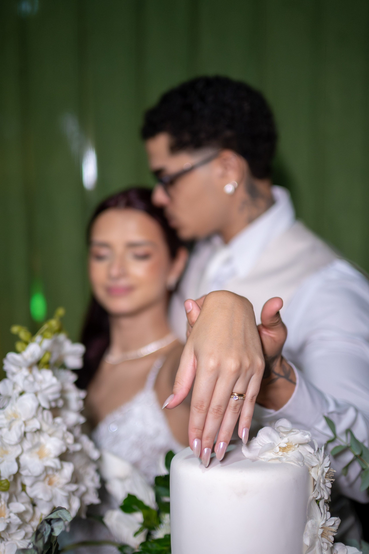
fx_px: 799
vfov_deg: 38.2
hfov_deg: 26.0
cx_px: 184
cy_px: 277
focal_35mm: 52
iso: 3200
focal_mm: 35
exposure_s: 1/2500
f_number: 1.4
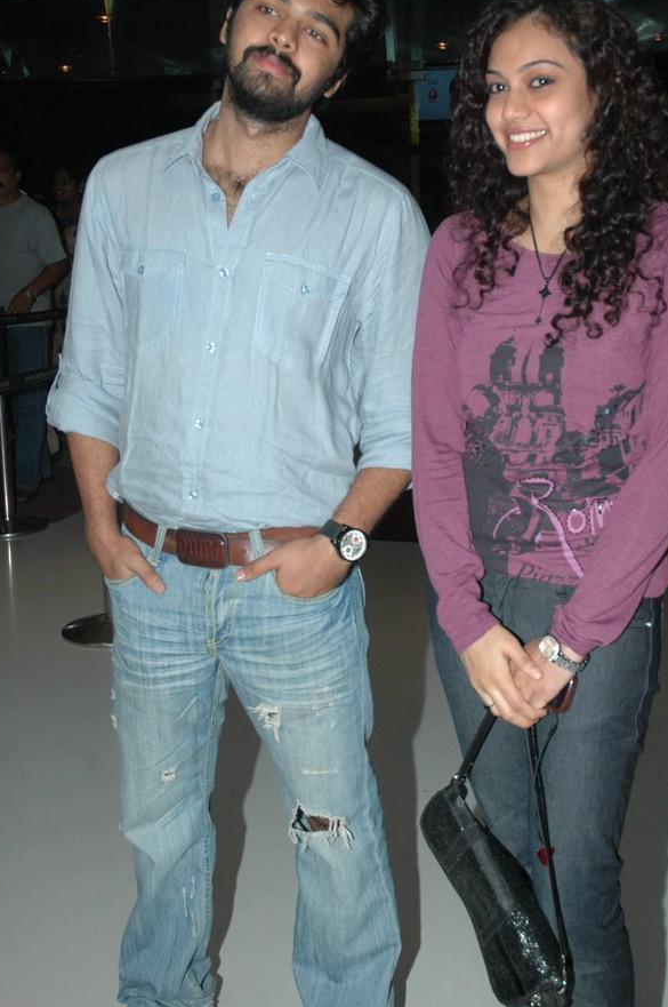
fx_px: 1412
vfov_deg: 39.1
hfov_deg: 26.6
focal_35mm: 51
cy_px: 432
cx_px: 370
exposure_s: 1/100
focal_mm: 29
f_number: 5
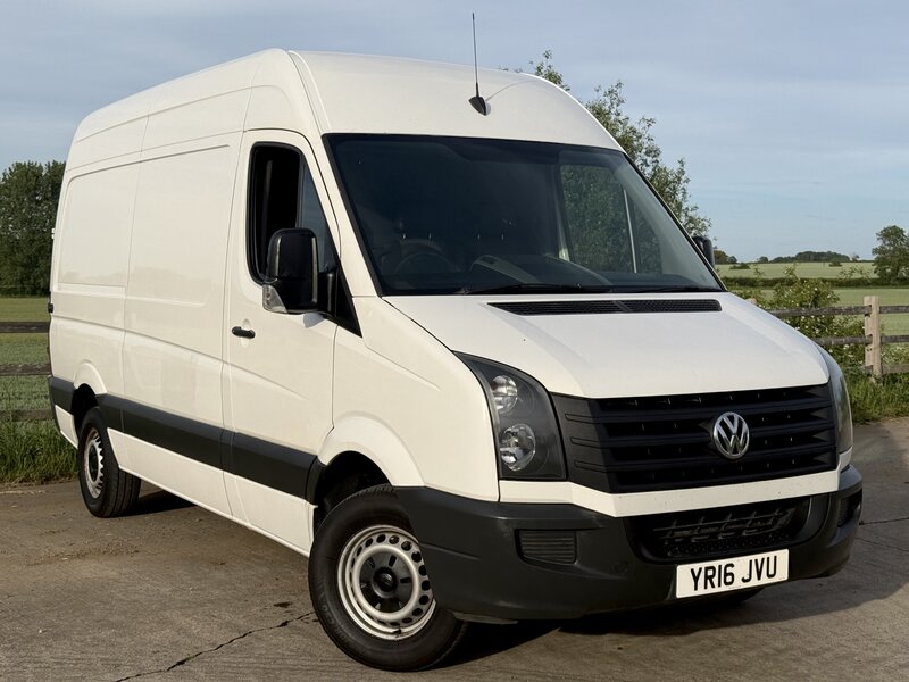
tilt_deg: -1.9
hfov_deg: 39.7
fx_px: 1260
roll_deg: -1.7
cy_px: 341
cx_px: 454
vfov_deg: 30.3
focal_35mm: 48
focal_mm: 6.76
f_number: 1.78
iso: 64
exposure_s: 1/5208
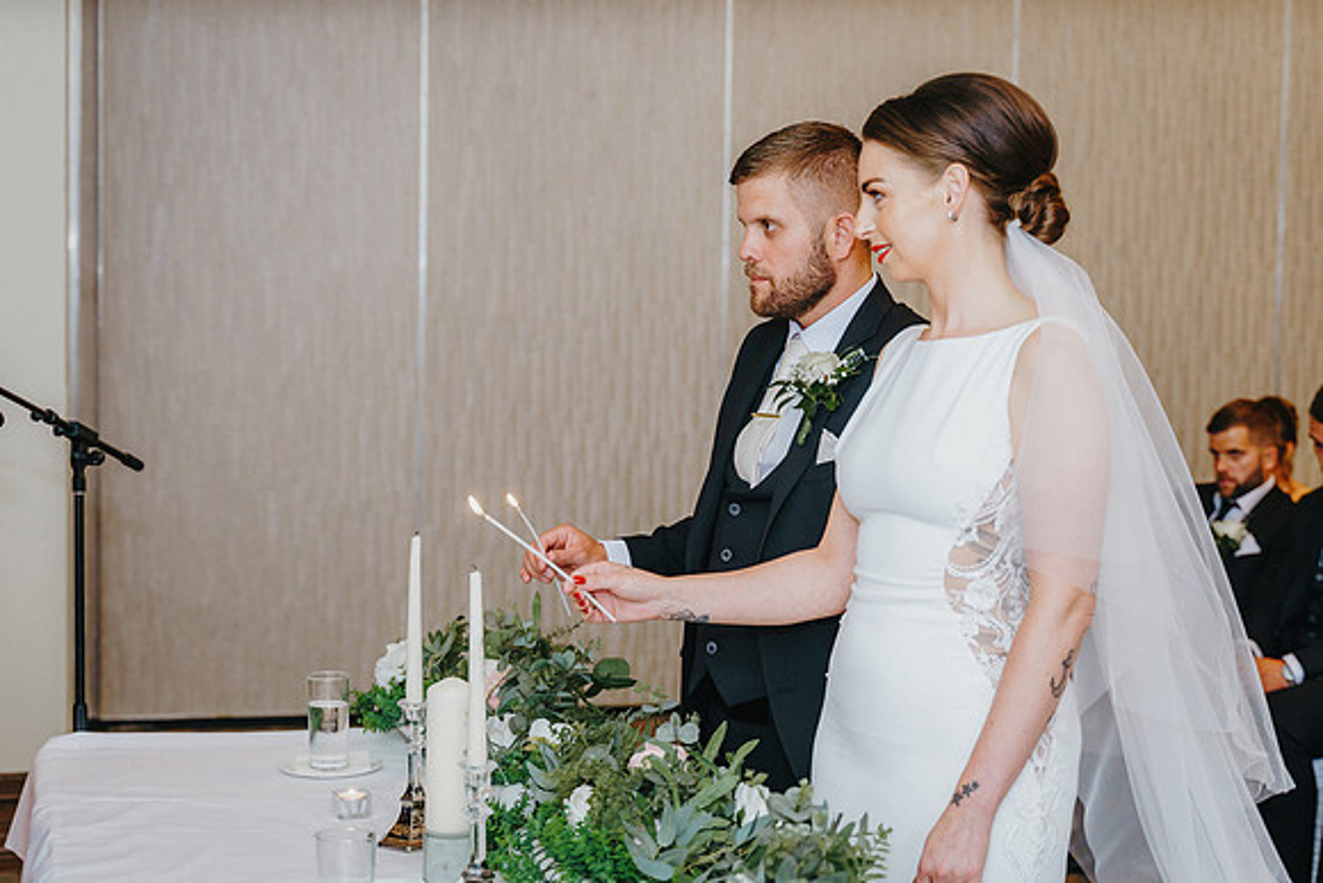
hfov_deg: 33.0
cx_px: 656
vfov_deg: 22.3
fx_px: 2236
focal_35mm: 61
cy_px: 445
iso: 1600
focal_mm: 51
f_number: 3.2
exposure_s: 1/250
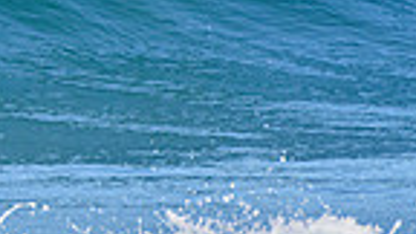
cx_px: -329
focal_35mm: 3173
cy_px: -74
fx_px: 35000
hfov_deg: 0.7
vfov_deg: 0.4
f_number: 5.6
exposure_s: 1/2000
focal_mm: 500
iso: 400
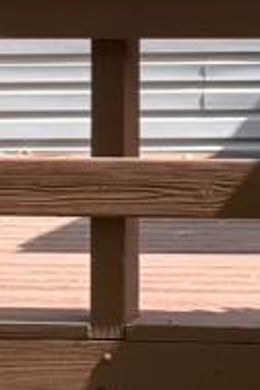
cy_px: -189
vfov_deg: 10.1
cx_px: 541
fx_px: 2145
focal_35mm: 198
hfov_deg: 6.7
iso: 80
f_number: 1.78
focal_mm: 6.76
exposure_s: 1/1689
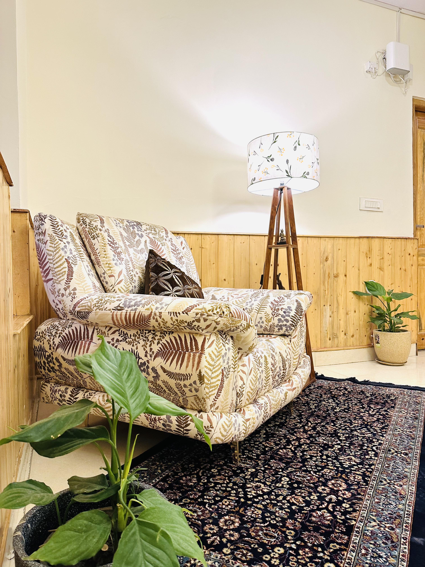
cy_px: 284
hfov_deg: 56.8
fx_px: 393
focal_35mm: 24
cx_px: 212
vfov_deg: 71.6
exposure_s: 1/100
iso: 160
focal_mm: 6.86
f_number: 1.78
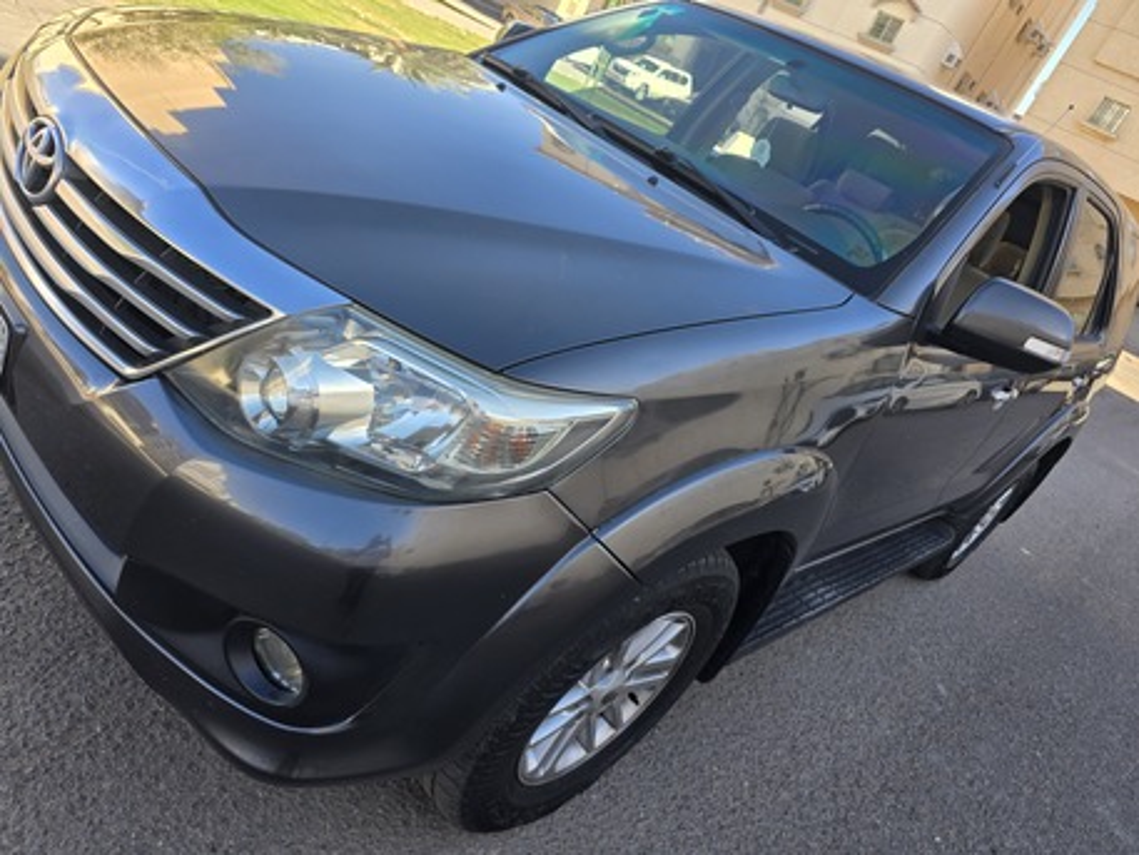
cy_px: 428
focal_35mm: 23
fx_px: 757
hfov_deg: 73.9
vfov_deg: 58.9
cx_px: 570
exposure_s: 1/180
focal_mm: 6.3
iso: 12
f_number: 1.7
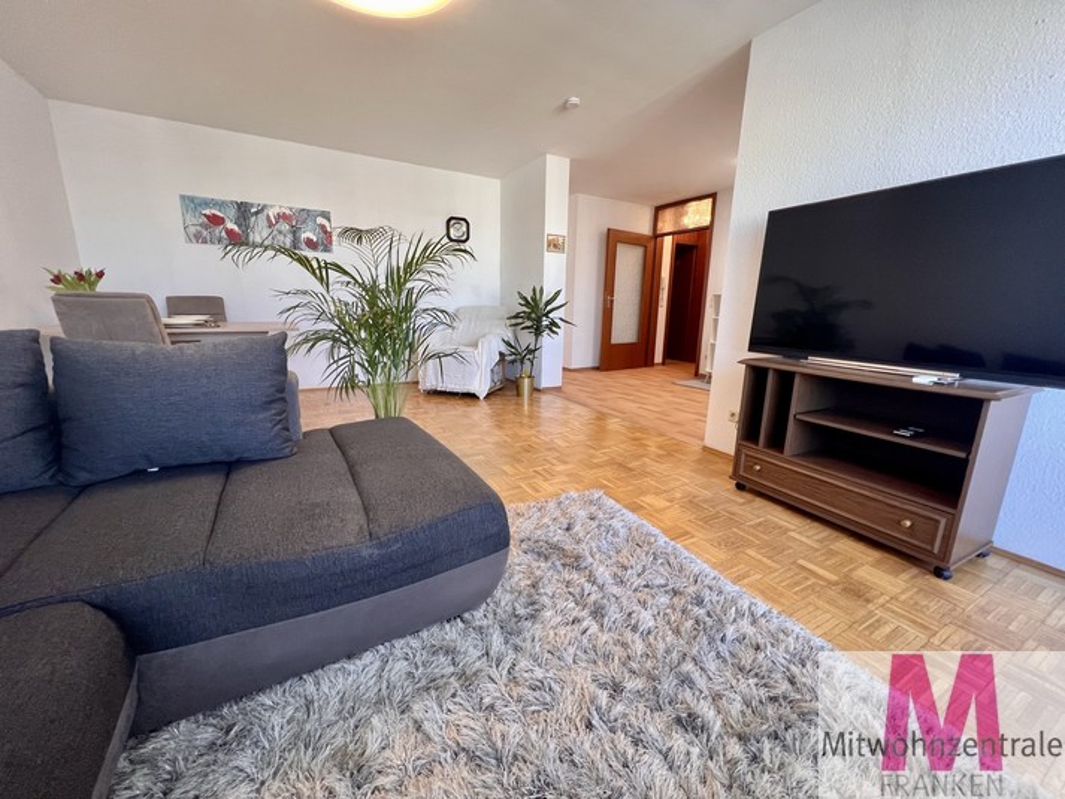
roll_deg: -0.9
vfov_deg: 89.9
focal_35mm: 13
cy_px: 400
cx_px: 532
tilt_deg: -12.7
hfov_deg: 106.2
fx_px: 400
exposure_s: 1/100
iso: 160
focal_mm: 1.57
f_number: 1.8
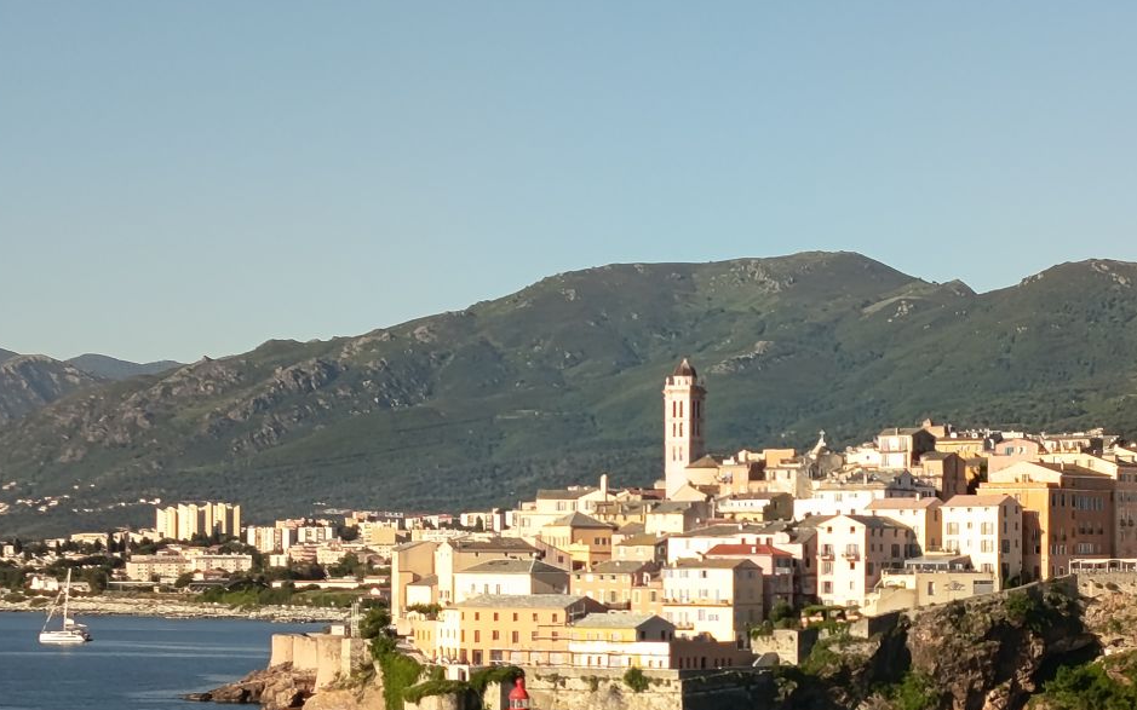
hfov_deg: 20.0
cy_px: 554
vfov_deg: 12.5
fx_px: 3223
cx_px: 719
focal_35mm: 104
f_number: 1.7
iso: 50
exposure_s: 1/485
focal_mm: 5.24
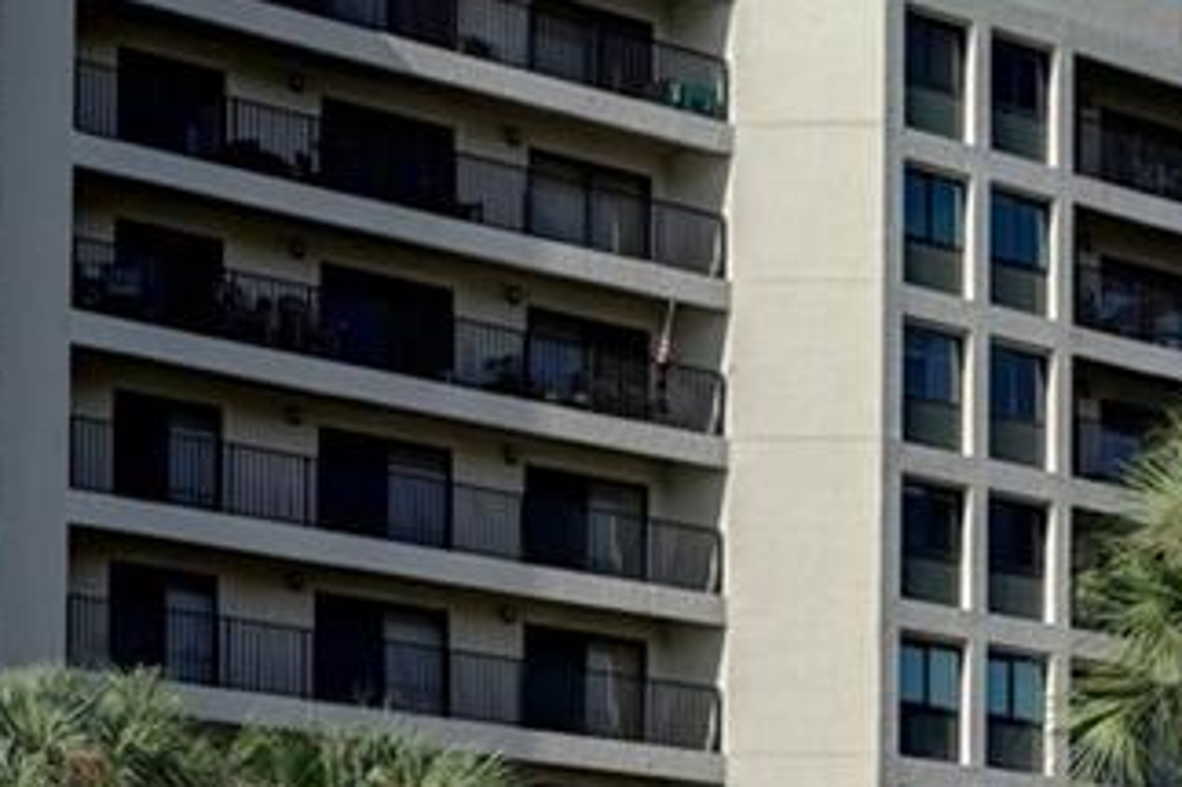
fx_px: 3577
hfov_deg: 18.6
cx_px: 886
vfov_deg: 12.0
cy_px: 1179
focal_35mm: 109
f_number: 4
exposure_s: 1/500
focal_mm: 22
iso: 50
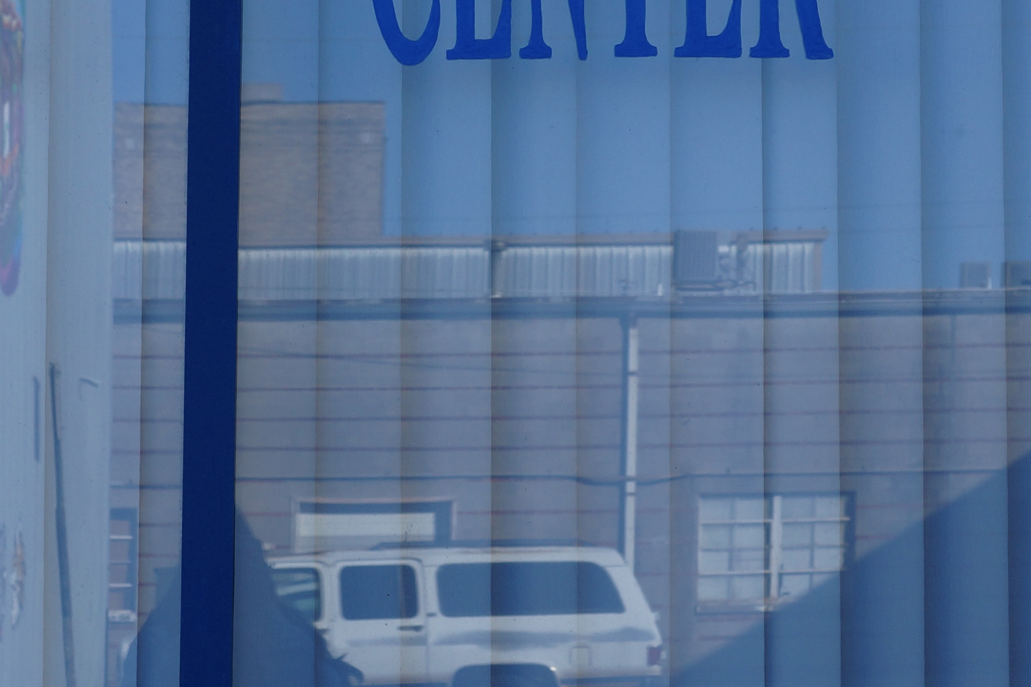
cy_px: -11
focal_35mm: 142
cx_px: 357
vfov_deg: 9.6
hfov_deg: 14.4
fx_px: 4076
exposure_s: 1/200
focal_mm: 35
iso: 100
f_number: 7.1
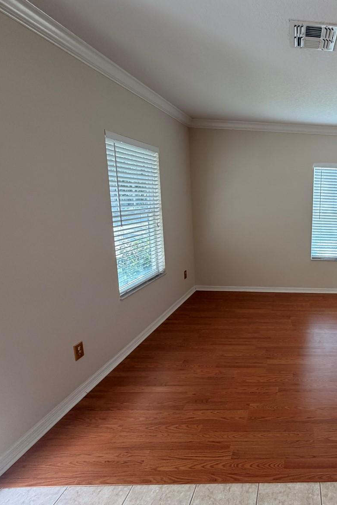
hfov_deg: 53.2
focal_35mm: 20
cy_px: 246
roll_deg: -2.0
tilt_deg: -10.0
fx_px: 281
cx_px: 311
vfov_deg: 84.0
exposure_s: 1/120
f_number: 2.2
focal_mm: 2.22
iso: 160
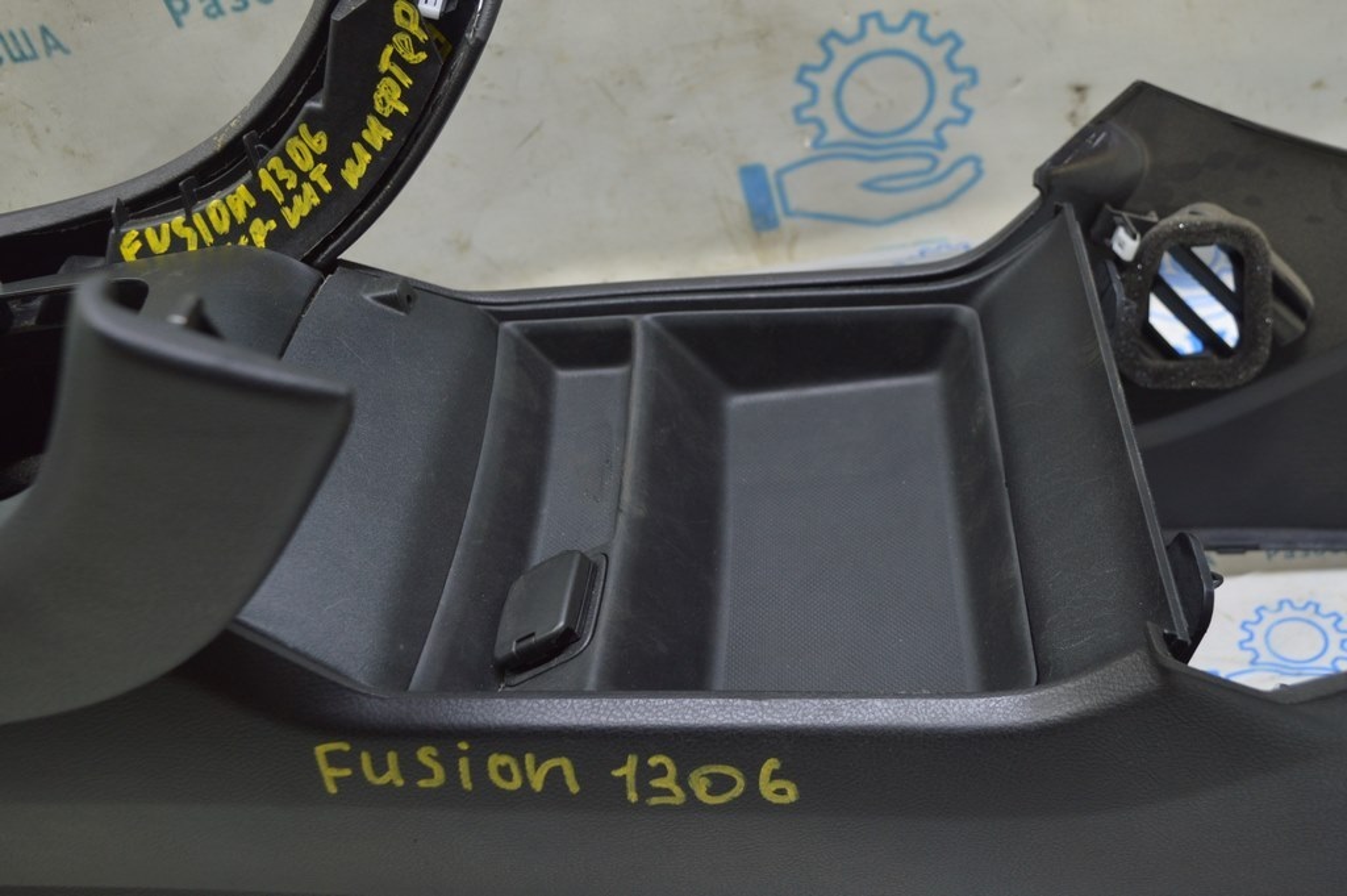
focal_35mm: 39
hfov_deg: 49.6
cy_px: 448
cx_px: 674
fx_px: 1458
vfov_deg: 34.2
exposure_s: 1/20
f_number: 5.6
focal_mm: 26
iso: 400
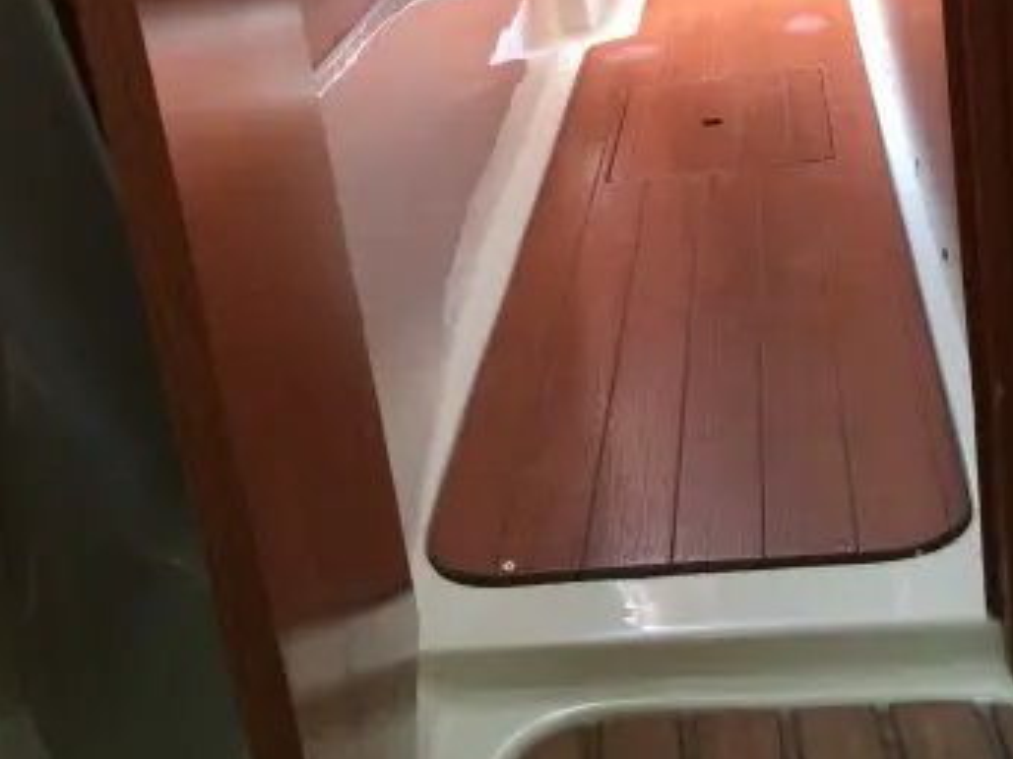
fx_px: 1638
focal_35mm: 56
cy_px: -12
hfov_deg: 34.3
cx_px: 558
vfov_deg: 24.8
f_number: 2.2
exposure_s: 1/30
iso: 320
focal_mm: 4.12
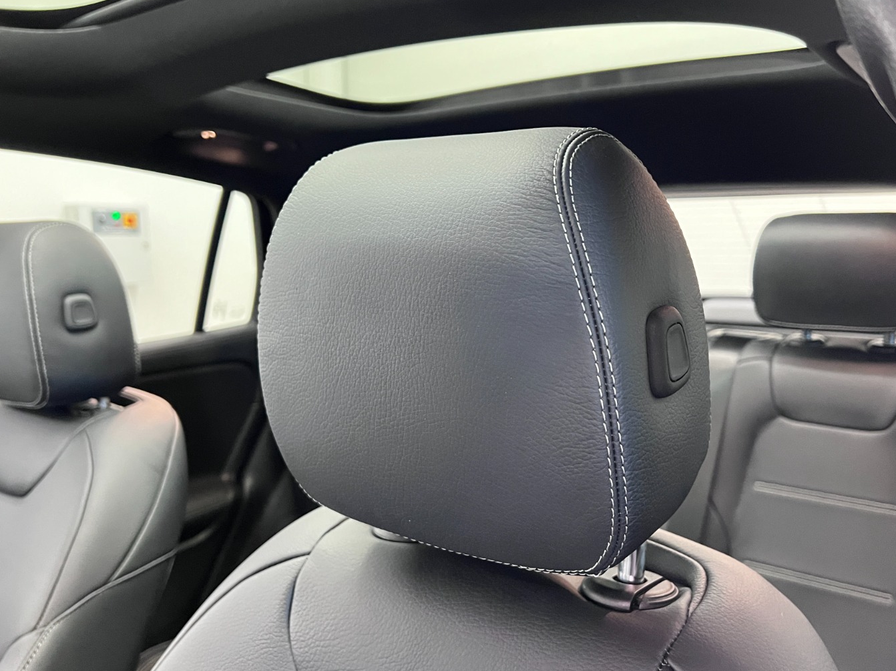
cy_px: 349
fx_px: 802
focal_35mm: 31
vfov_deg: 45.4
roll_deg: +0.5
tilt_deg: -7.9
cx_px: 486
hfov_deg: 58.3
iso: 500
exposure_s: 1/30
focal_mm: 5.7
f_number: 1.5
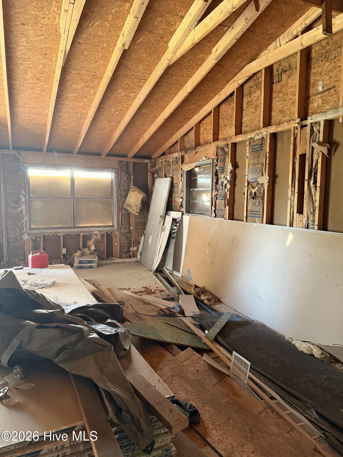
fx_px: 317
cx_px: 172
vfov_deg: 71.6
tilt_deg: -6.8
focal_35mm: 24
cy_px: 228
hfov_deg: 56.8
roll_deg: -0.7
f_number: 1.78
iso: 800
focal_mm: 6.76
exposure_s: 1/40
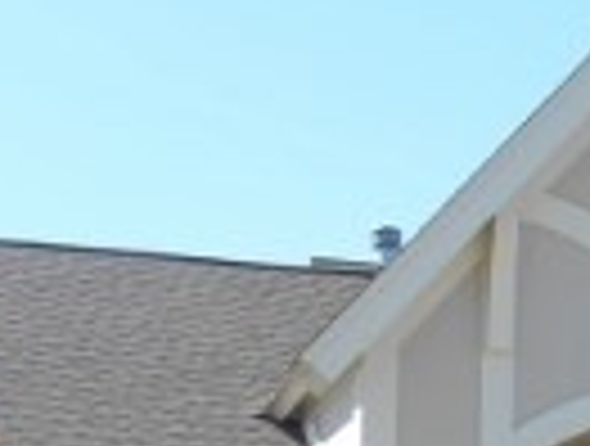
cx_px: 788
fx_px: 2666
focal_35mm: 156
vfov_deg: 9.2
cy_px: 714
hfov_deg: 12.2
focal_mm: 7.2
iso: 80
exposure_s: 1/320
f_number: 3.9
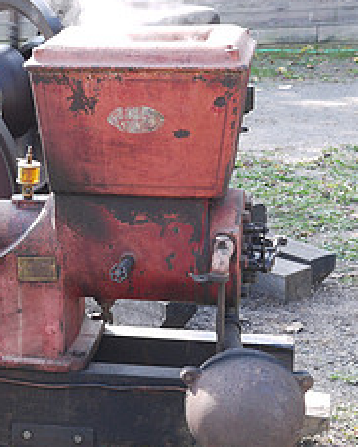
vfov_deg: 19.2
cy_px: 242
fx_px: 1324
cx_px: -6
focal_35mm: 100
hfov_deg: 15.1
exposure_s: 1/125
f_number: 4.5
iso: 100
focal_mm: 20
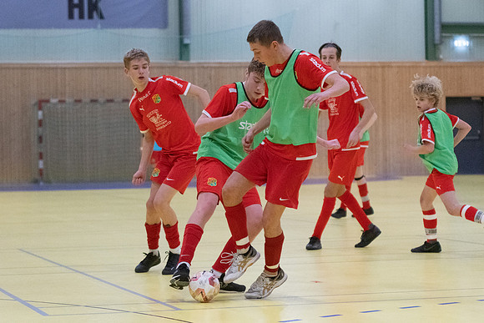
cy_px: 162
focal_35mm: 123
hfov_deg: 16.6
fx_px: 1660
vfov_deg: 11.1
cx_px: 242
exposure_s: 1/1600
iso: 8000
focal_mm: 78
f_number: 3.2
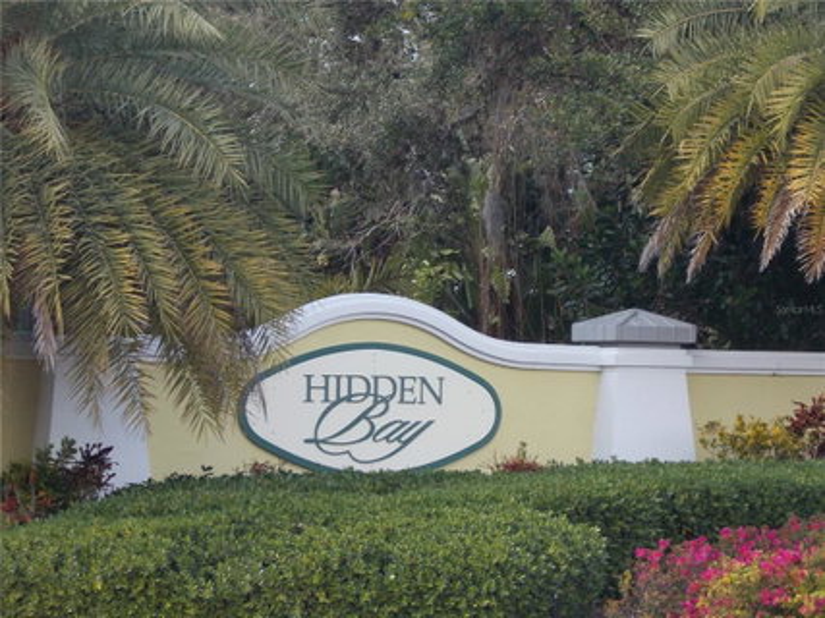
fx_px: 3097
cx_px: 412
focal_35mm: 130
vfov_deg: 11.4
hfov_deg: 15.2
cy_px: 309
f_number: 6.5
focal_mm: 23
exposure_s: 1/60
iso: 80
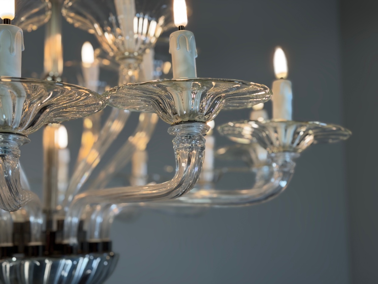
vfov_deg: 30.3
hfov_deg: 39.7
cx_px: 189
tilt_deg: +8.4
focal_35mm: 48
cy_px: 142
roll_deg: -0.7
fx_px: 524
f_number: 1.78
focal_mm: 6.76
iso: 50
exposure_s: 1/100
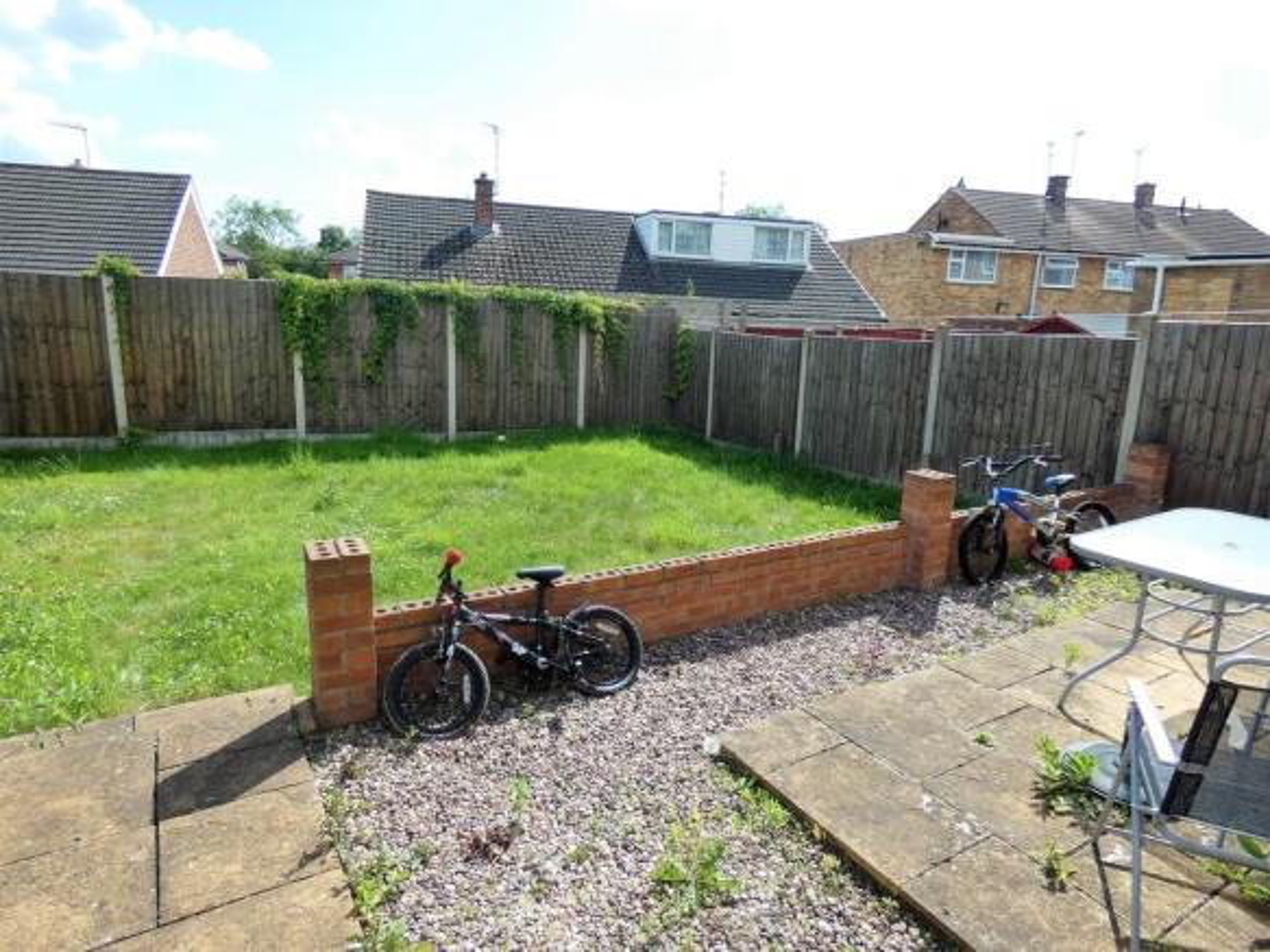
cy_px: 476
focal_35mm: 20
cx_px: 635
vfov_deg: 66.0
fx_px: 734
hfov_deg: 81.8
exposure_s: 1/800
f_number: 2.8
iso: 80
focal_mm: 3.6
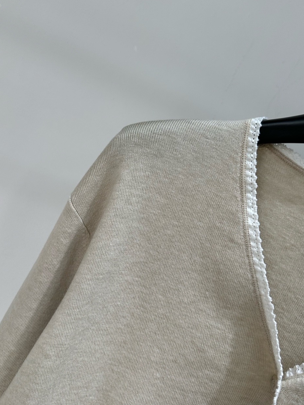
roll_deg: -26.7
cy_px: 159
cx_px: 139
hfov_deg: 42.9
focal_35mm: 33
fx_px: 386
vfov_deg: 54.9
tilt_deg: -11.5
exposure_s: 1/296
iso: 80
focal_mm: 6.86
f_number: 1.78
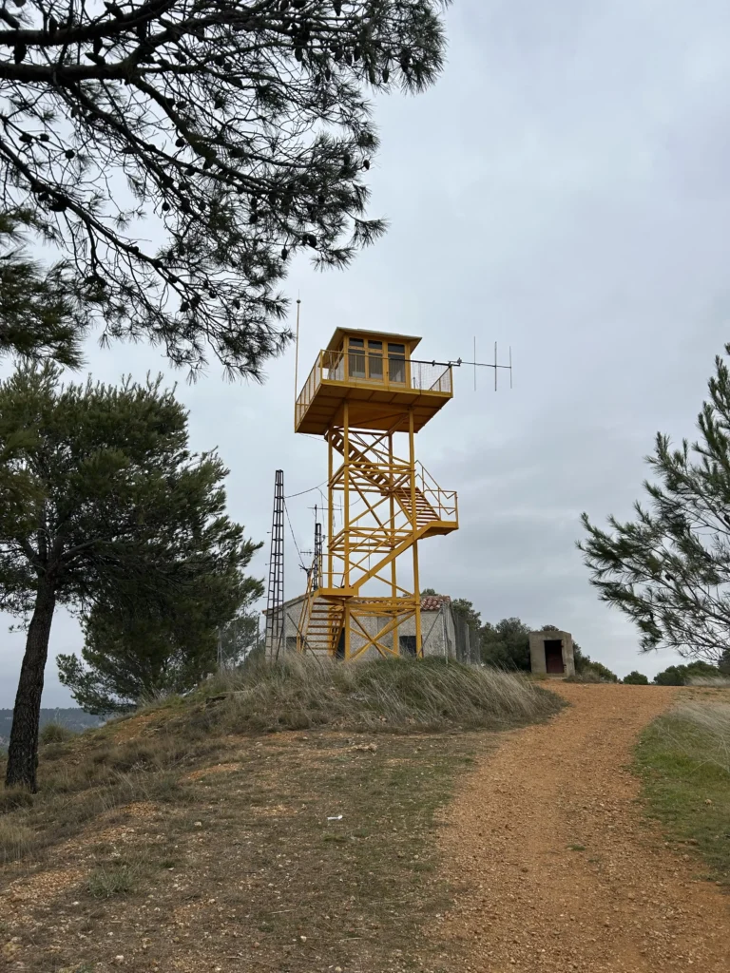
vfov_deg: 67.3
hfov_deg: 53.1
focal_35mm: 26
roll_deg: +1.8
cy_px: 486
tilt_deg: +19.5
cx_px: 365
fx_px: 731
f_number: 1.5
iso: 50
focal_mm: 5.7
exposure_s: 1/2299
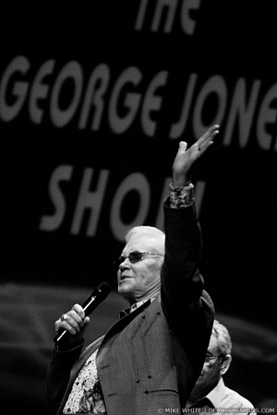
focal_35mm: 120
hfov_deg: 11.4
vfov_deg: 17.1
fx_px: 1385
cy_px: 208
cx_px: 138
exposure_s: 1/160
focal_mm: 80
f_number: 2.8
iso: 1000
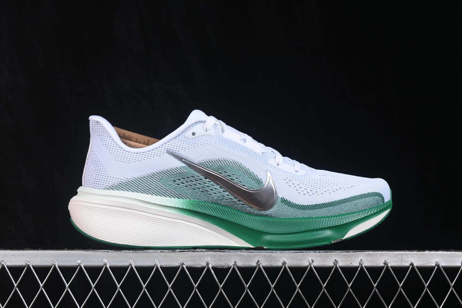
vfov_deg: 18.2
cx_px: 231
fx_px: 962
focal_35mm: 75
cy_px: 154
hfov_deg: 27.0
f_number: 8
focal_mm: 50
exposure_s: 1/80
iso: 160
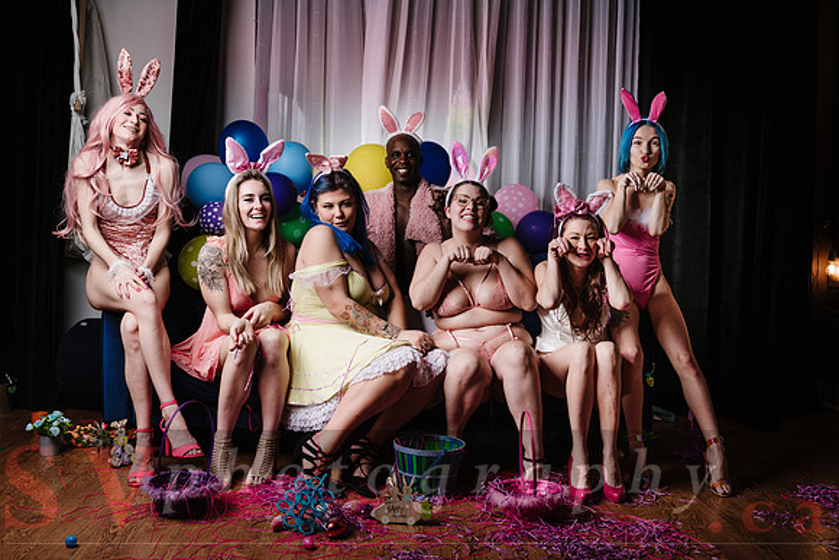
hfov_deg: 51.6
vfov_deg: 35.8
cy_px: 271
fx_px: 867
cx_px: 420
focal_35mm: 37
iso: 64
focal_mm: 36
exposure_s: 1/200
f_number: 4.5
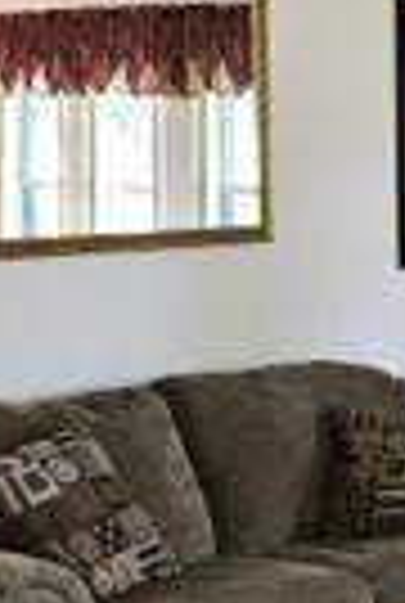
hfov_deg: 10.7
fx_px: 1914
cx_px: 886
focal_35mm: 114
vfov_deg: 17.9
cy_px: 194
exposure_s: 1/40
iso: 100
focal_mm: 5.4
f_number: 1.8
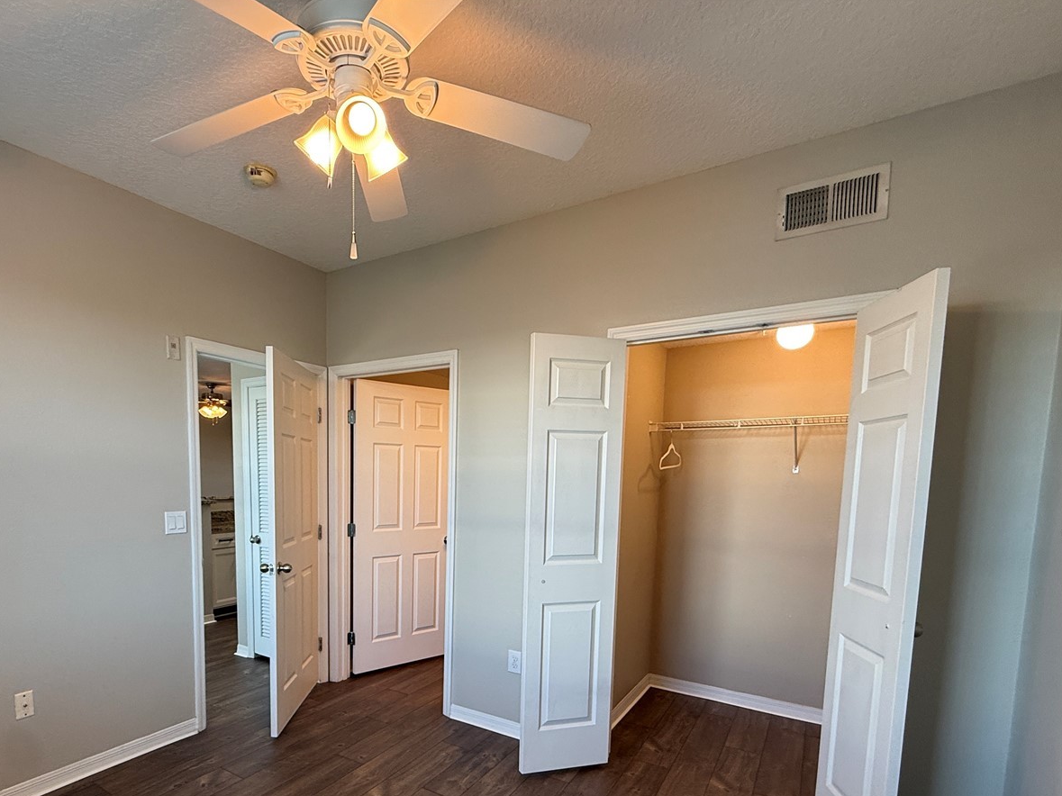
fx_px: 583
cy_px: 535
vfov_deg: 66.7
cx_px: 426
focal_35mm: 19
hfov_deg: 83.7
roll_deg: +0.3
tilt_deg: -6.6
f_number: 2.2
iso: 160
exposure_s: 1/120
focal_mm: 2.22
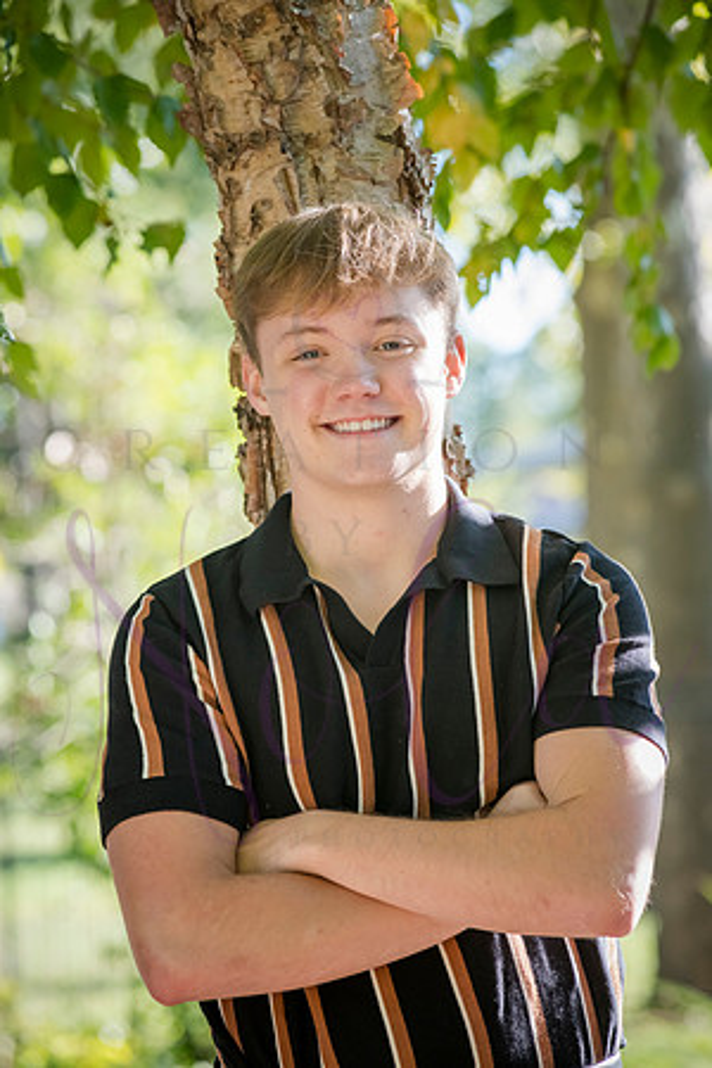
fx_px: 3708
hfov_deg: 11.0
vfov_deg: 16.4
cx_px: 356
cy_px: 534
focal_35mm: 125
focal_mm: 125
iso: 800
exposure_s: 1/320
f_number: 5.6
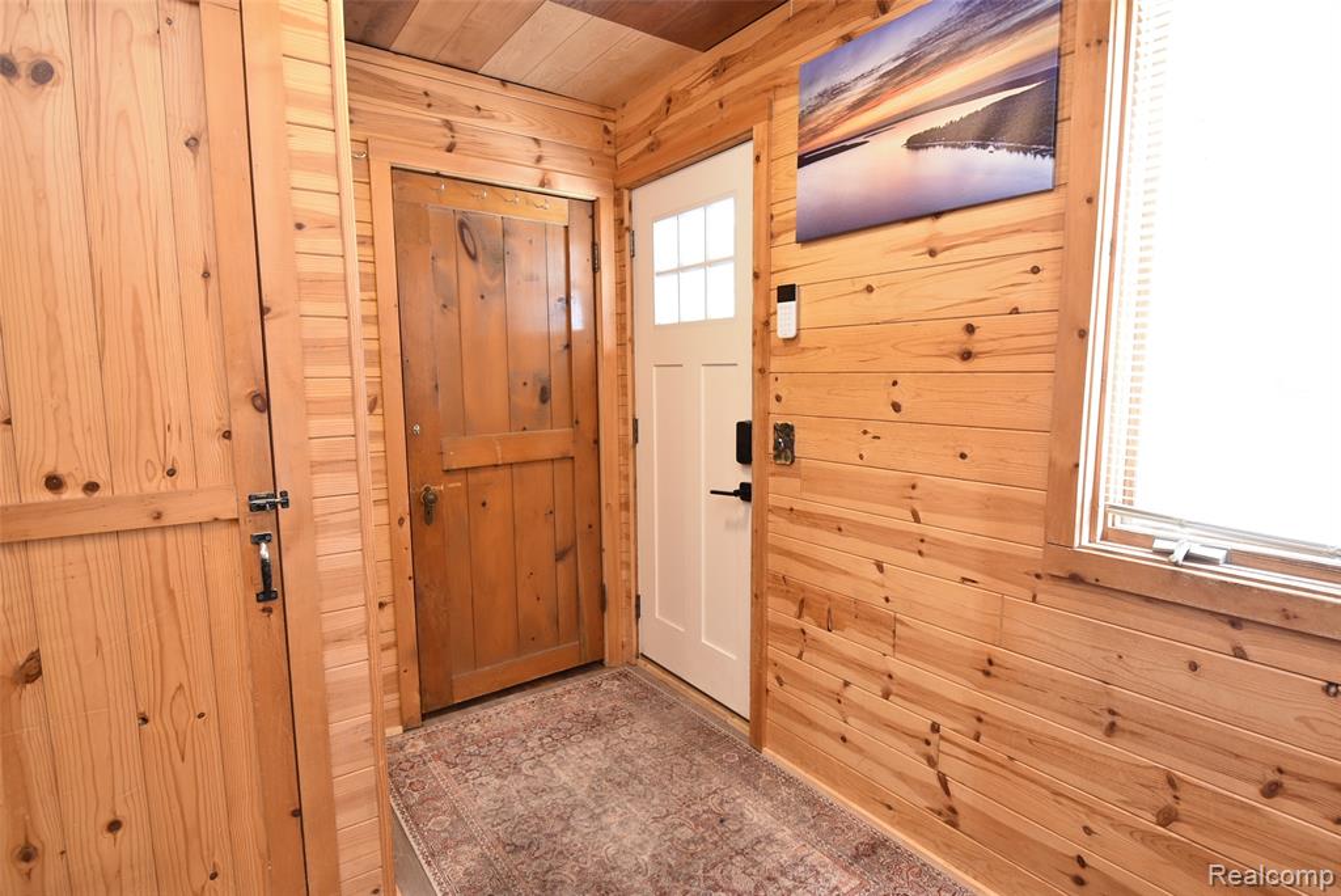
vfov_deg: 67.5
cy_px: 448
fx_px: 671
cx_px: 670
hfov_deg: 90.0
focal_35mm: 18
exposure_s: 1/8
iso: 250
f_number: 5.6
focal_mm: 12
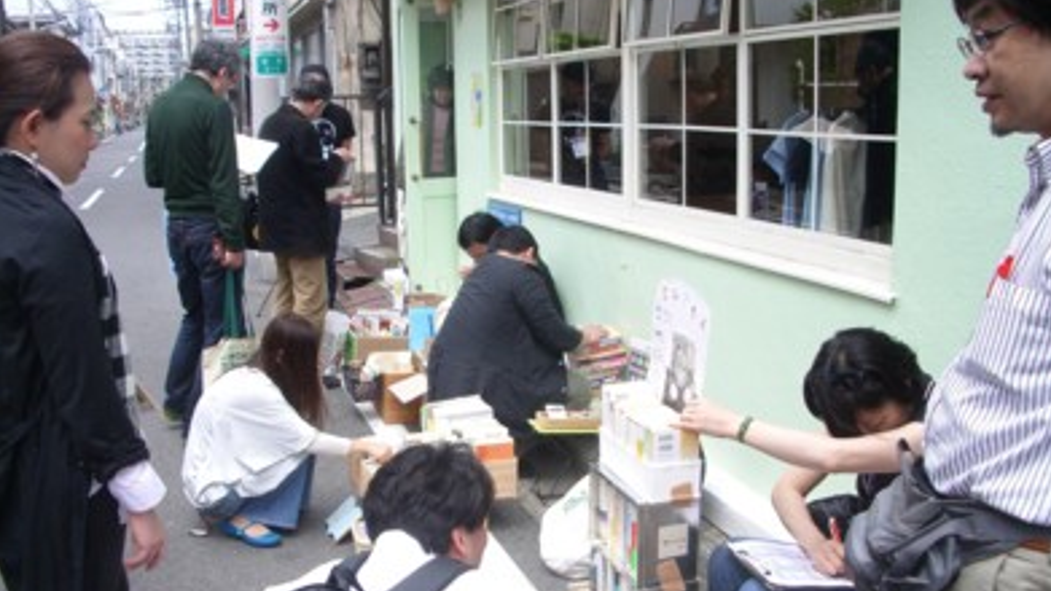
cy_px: 360
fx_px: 1087
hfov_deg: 51.6
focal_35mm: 39
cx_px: 535
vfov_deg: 30.3
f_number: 2.6
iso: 80
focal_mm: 5.8
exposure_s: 1/320
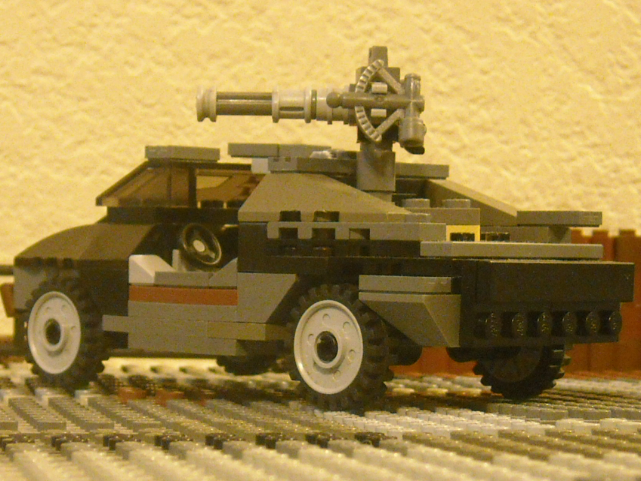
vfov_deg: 24.0
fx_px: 1130
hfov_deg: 31.7
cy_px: 240
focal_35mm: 61
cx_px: 320
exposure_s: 1/8
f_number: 3.5
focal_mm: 9.87
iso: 496
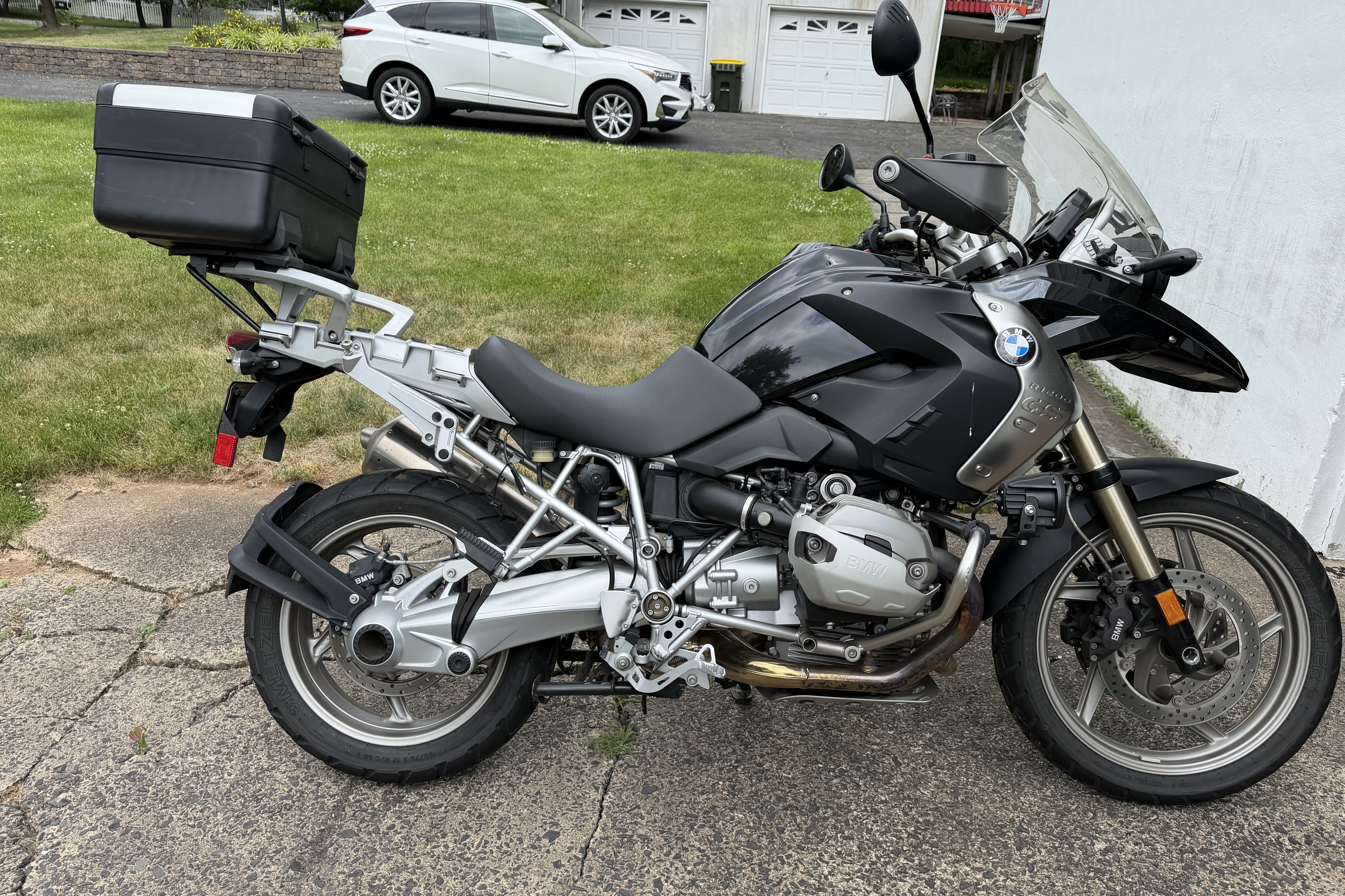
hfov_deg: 71.5
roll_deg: -2.8
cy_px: 444
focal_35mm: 25
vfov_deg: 51.3
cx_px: 672
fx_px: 934
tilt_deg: -19.7
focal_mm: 6.76
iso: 80
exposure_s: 1/1464
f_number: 1.78
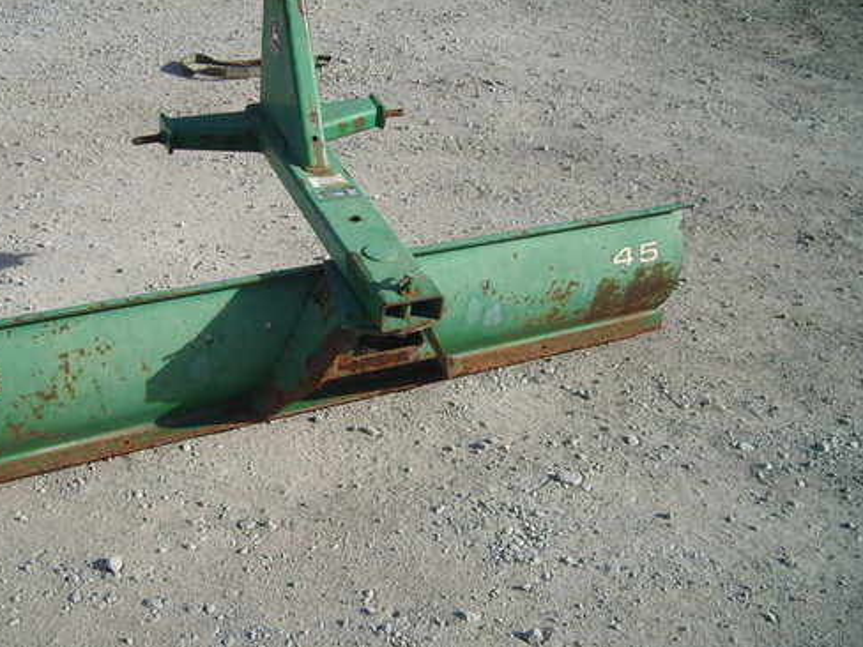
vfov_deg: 36.8
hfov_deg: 47.8
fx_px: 972
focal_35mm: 39
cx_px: 398
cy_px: 313
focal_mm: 5.8
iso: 50
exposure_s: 1/180
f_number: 7.1
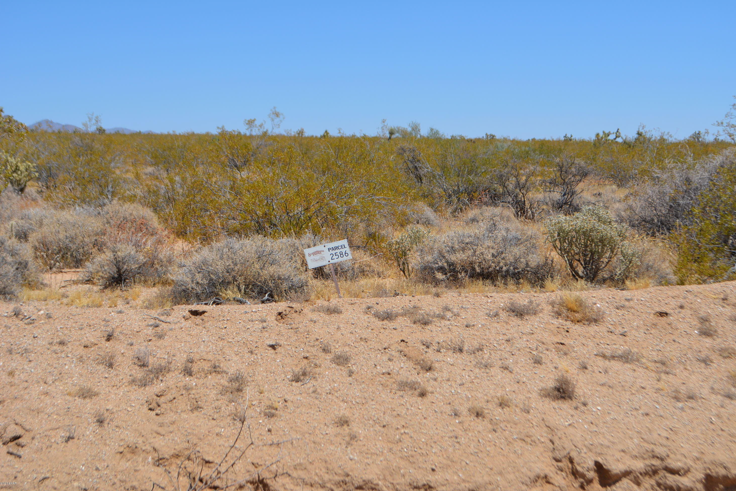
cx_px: 372
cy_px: 249
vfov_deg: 24.6
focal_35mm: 55
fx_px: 1124
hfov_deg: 36.2
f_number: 7.1
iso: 400
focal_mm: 36
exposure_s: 1/1600
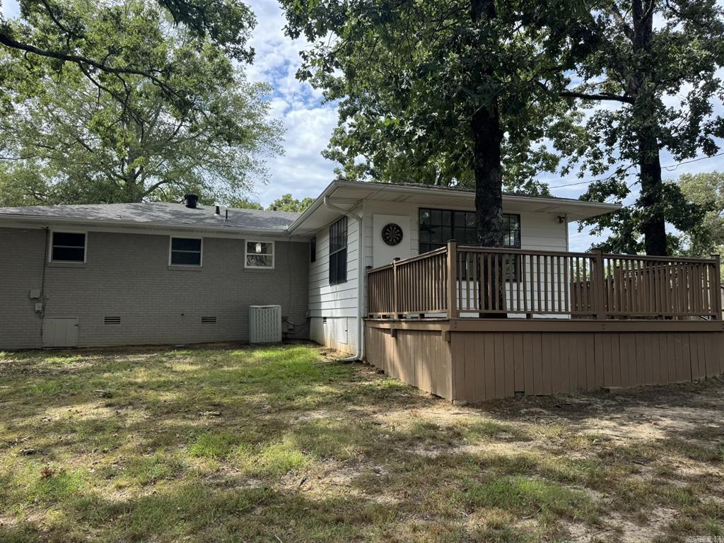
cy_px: 272
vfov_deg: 56.8
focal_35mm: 24
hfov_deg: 71.6
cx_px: 362
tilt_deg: +5.0
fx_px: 502
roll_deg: -0.3
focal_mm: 6.76
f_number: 1.78
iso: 80
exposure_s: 1/1059
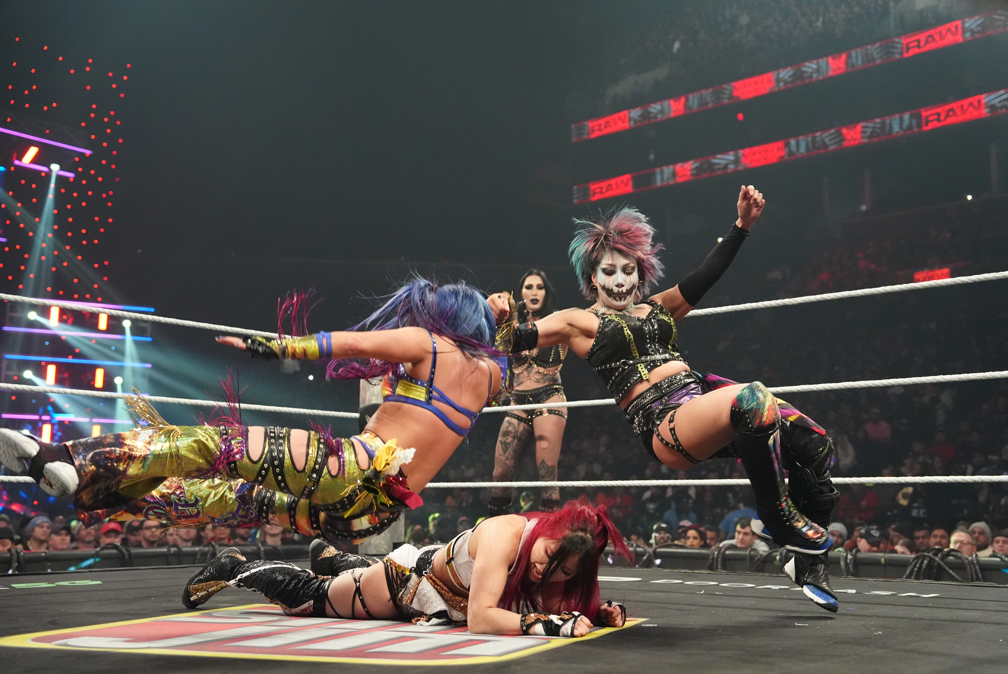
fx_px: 1177
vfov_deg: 32.0
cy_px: 337
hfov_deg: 46.4
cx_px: 504
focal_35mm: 42
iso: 6400
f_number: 2.8
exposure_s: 1/640
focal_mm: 42
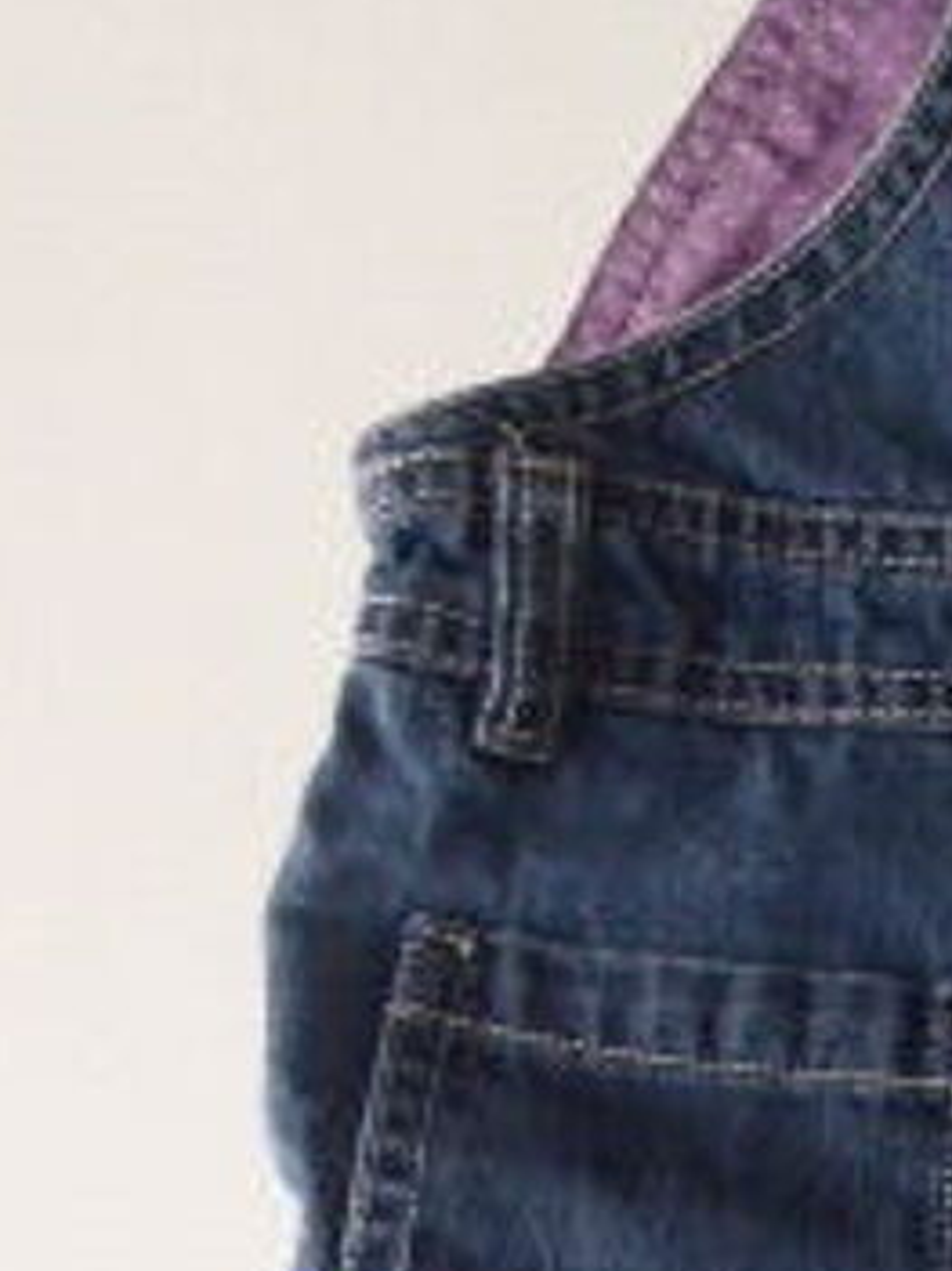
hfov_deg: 14.9
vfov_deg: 19.5
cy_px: 1508
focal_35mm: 95
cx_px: 1216
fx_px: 3486
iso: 400
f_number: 3.3
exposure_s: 1/30
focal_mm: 4.3
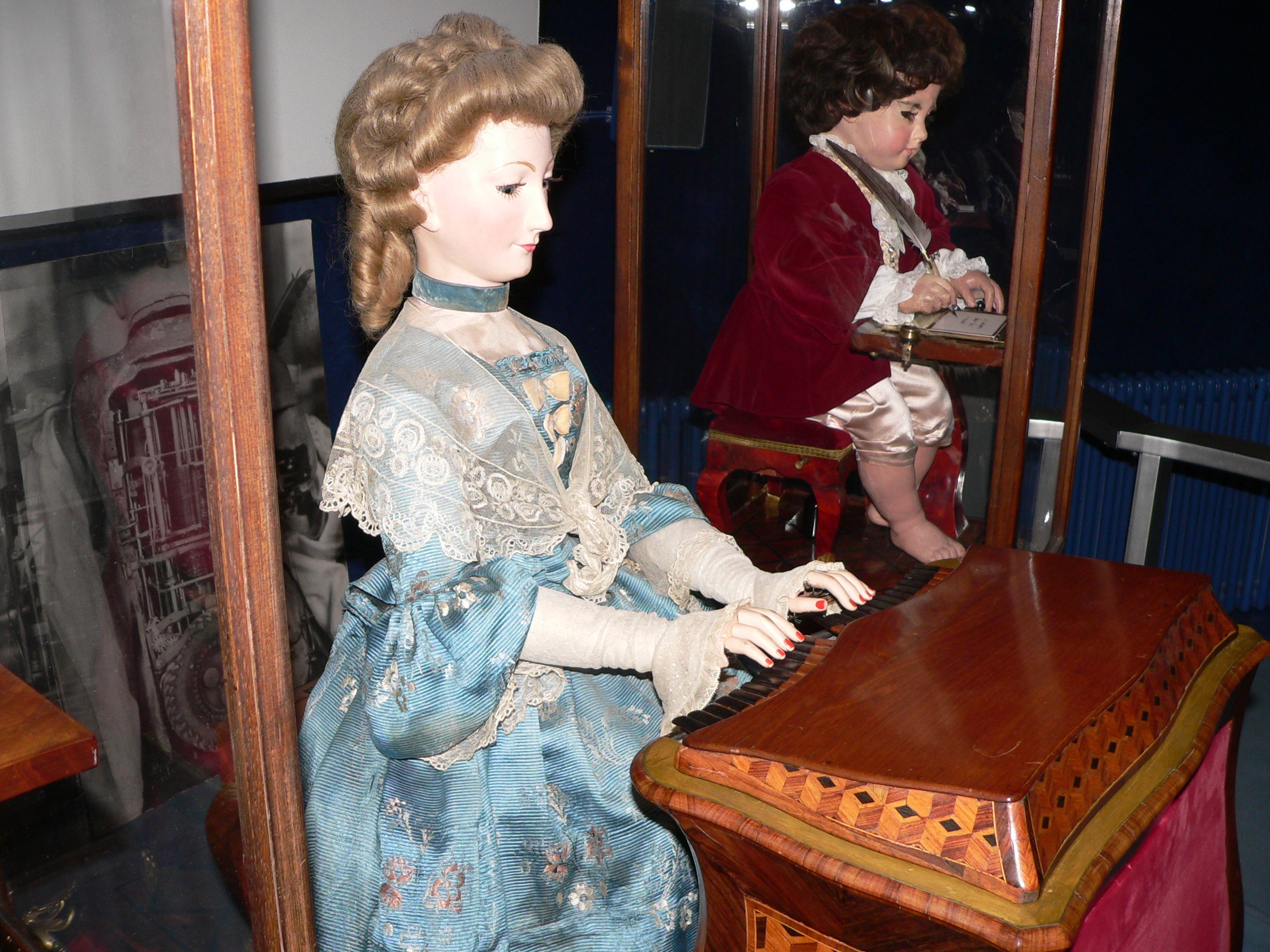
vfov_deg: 39.7
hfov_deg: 51.4
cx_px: 635
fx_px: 1321
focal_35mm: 36
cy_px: 476
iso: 100
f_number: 2.8
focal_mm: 6
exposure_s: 1/60
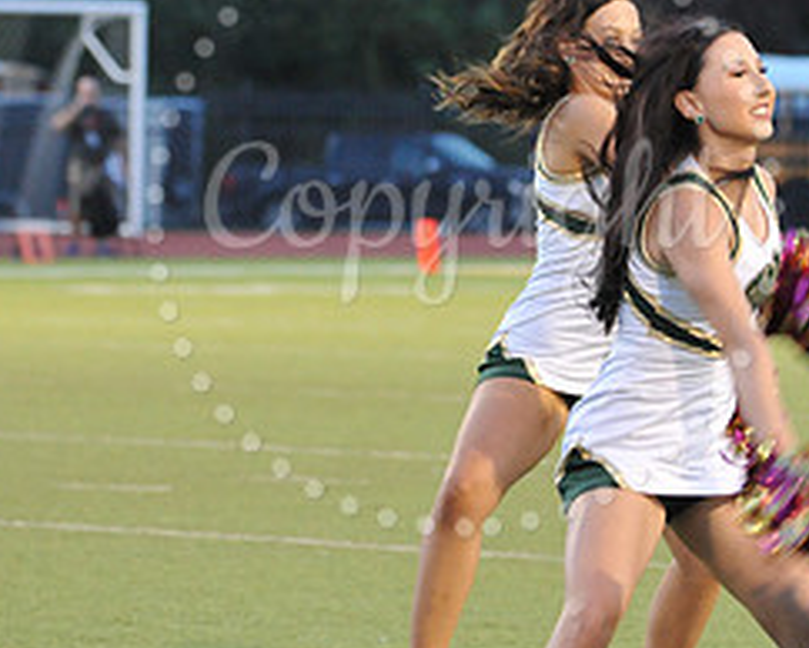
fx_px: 8075
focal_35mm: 337
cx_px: 465
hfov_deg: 5.7
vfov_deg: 4.6
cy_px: 214
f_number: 5.6
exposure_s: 1/200
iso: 4000
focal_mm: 150
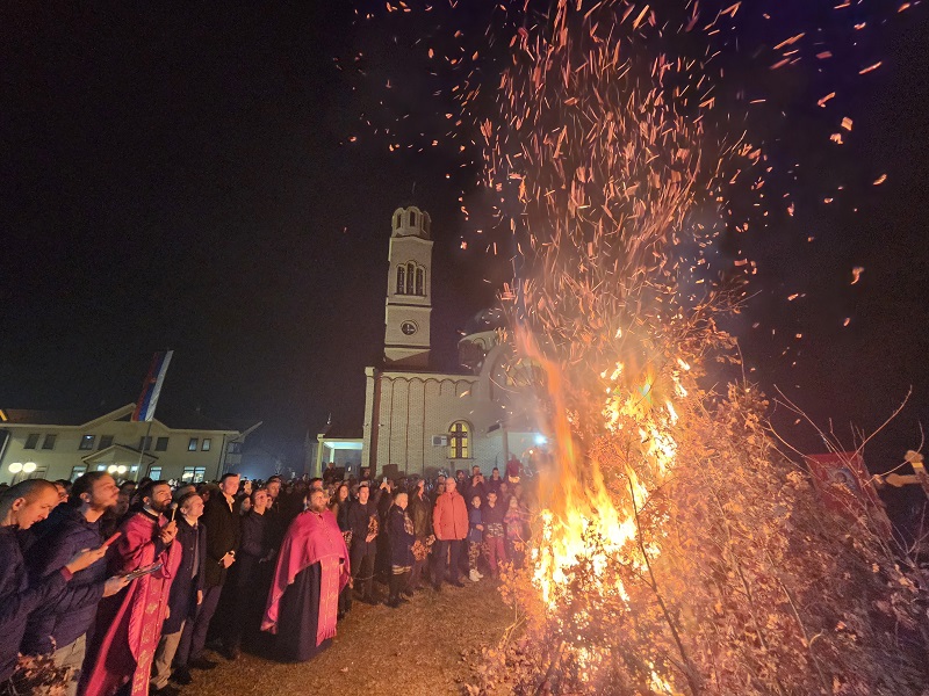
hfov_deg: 106.2
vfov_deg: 89.9
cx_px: 464
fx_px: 349
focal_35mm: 13
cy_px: 348
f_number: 2.2
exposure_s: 1/33
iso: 640
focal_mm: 2.2
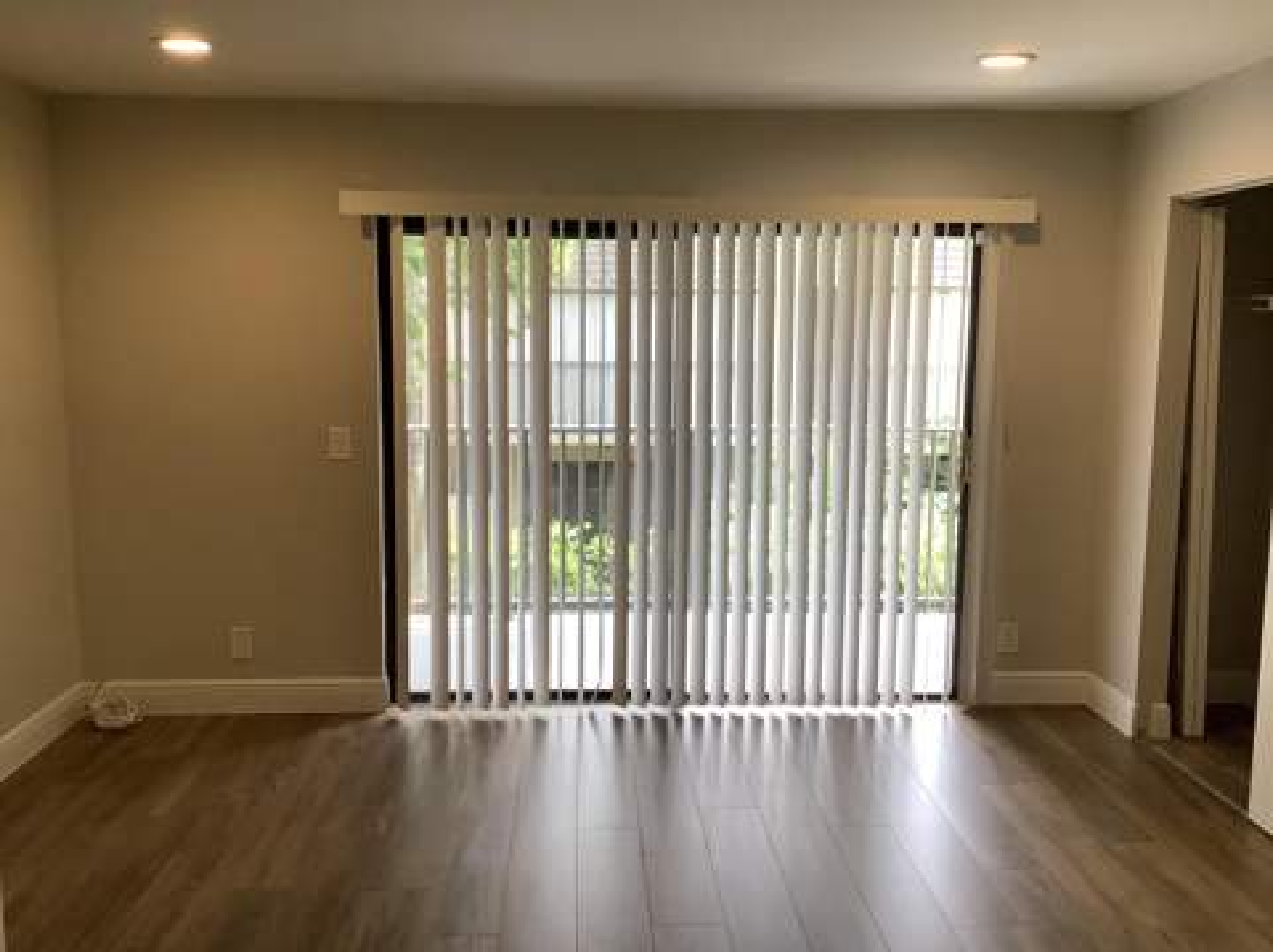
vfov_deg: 45.4
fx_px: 1139
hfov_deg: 58.4
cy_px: 476
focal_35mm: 31
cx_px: 636
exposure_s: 1/100
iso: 64
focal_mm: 3.3
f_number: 2.4
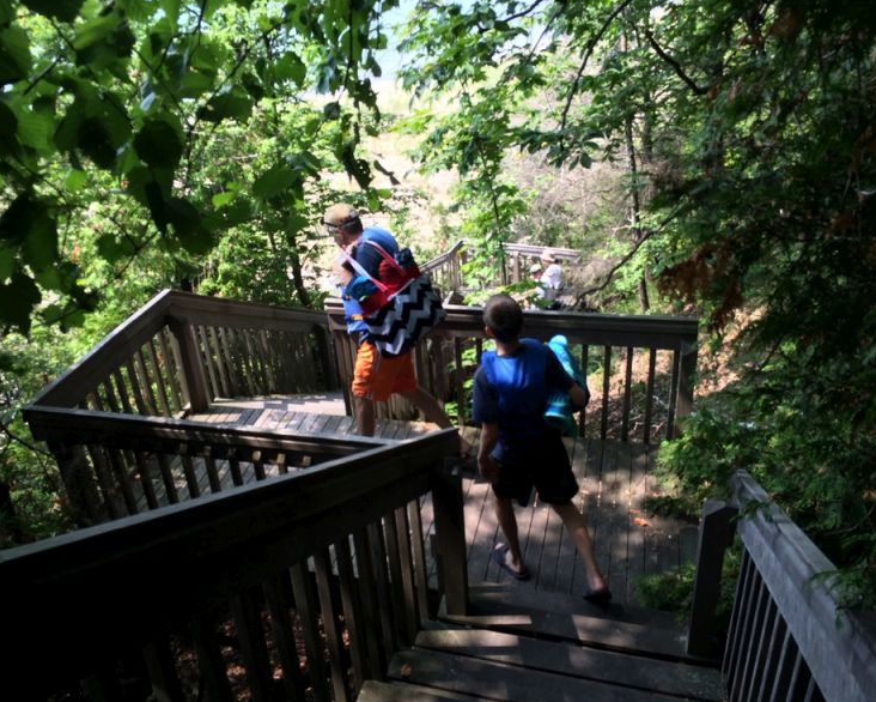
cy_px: 349
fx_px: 830
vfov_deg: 45.8
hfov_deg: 55.6
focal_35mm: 32
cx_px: 430
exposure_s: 1/316
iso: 32
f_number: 2.2
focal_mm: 4.12
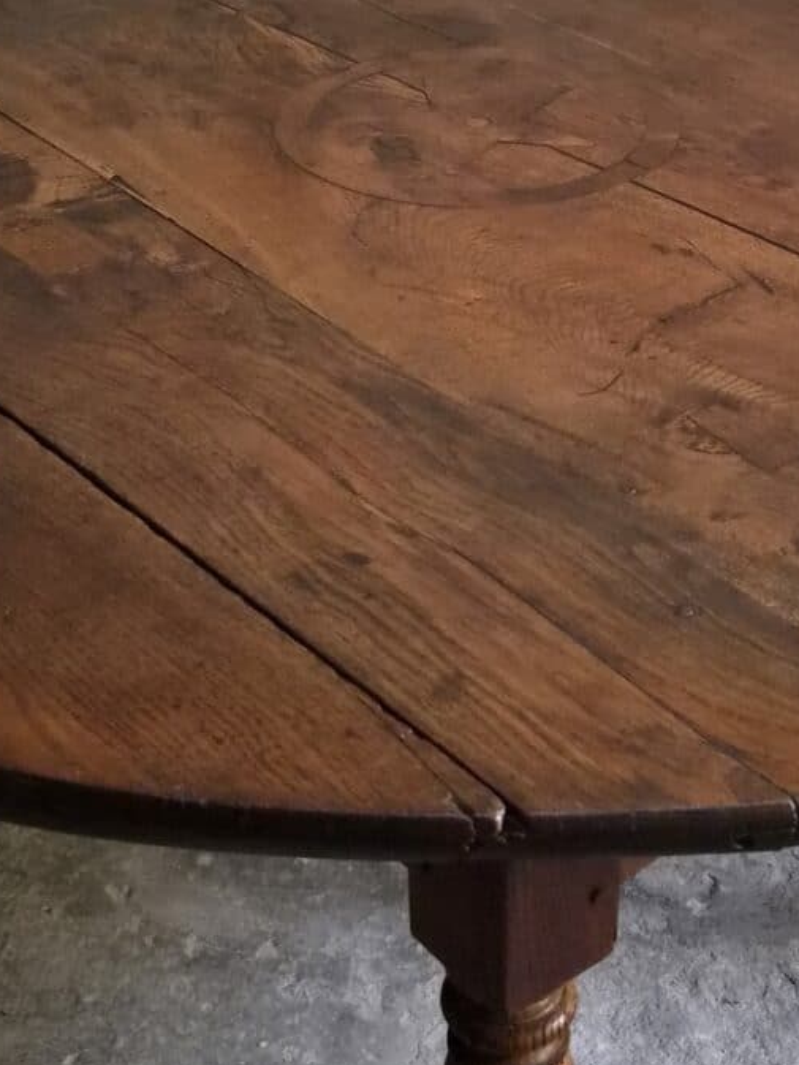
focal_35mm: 70
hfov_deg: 21.0
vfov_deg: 27.3
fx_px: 2154
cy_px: 226
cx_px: 509
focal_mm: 5.4
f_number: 1.8
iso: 2500
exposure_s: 1/100
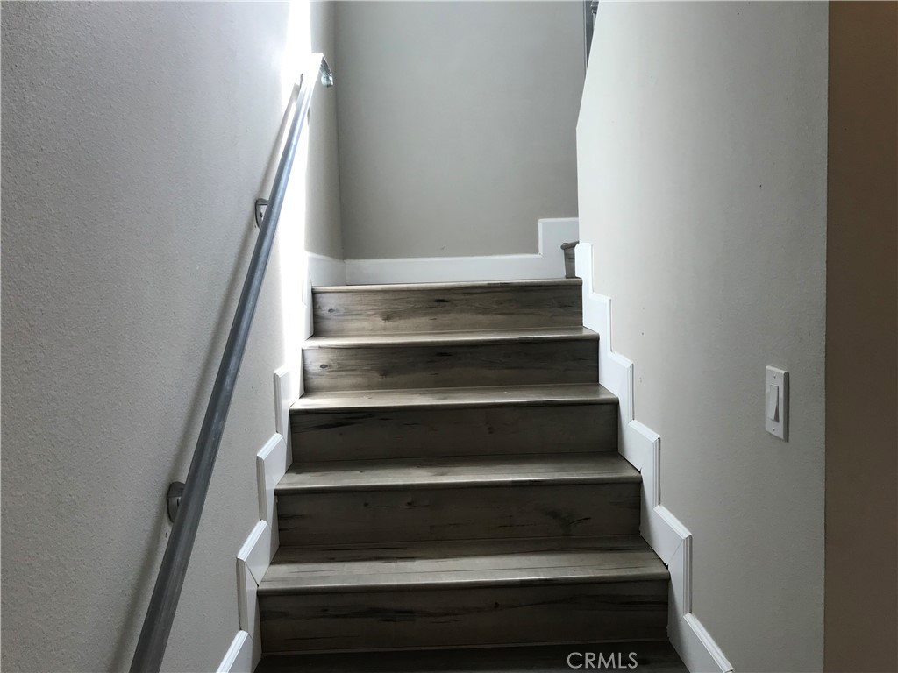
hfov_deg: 63.4
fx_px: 726
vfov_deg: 49.7
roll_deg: +2.5
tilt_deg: -3.3
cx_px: 449
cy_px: 336
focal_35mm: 28
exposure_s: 1/120
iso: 40
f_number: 1.8
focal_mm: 3.99
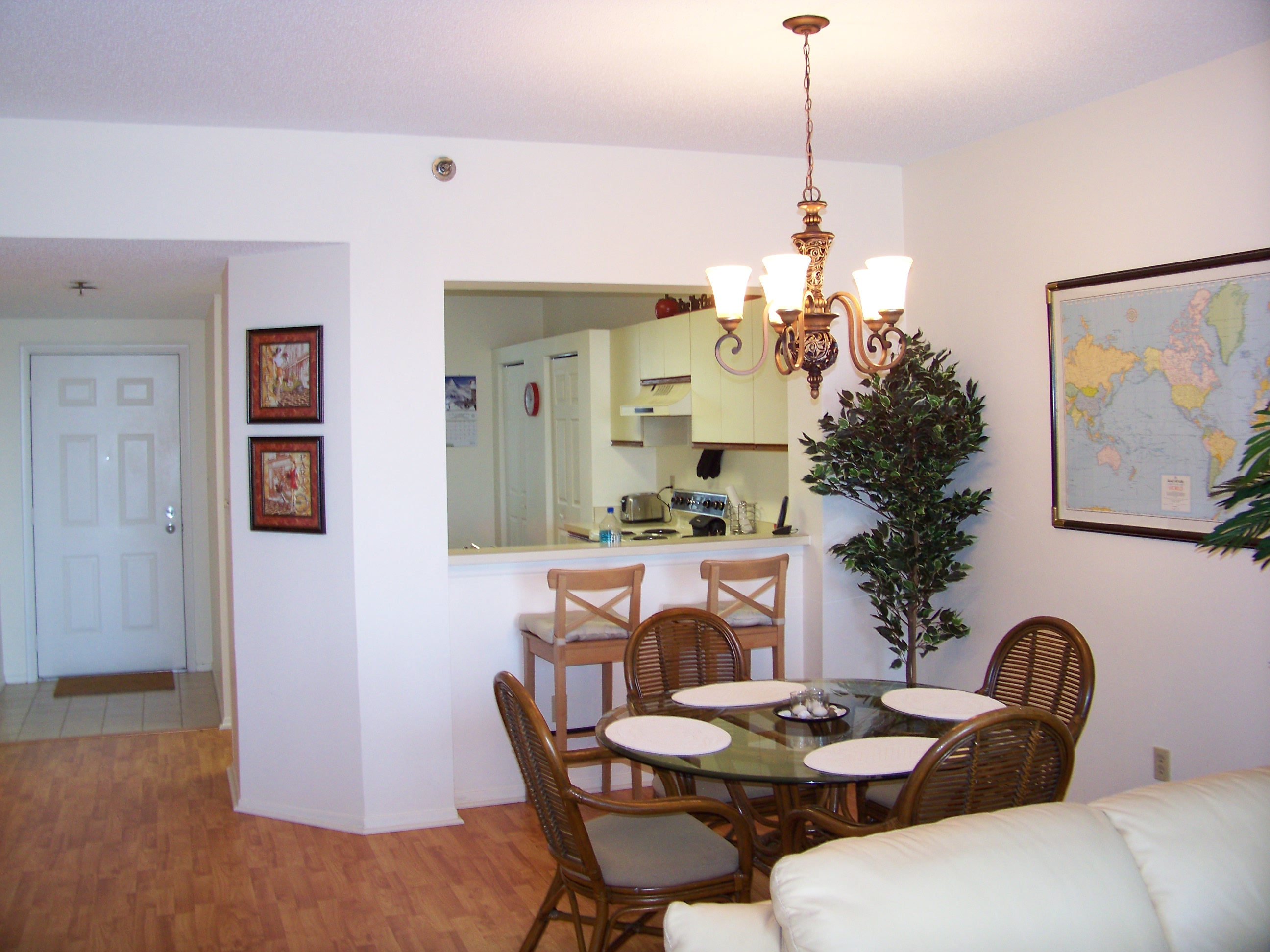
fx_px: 1211
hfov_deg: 55.4
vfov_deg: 42.9
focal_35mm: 33
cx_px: 635
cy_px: 476
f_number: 2.8
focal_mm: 5.85
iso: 160
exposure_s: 1/30
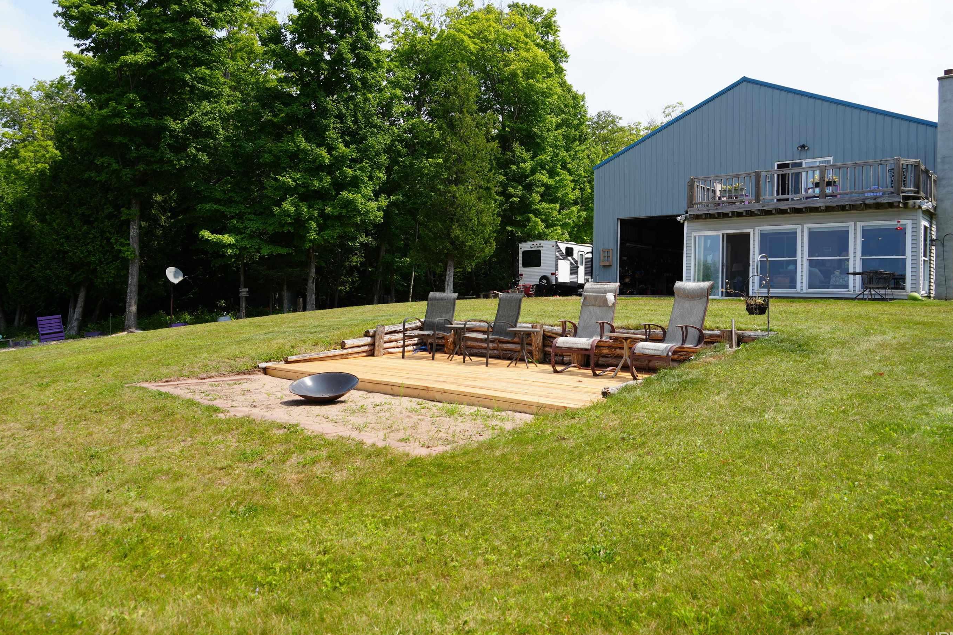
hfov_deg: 67.4
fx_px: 715
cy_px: 299
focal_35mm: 27
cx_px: 487
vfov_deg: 47.9
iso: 100
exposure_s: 1/400
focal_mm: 24
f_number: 5
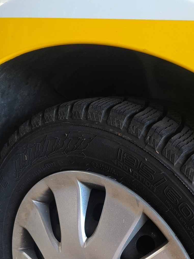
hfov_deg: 30.7
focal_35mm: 46
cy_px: 242
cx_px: 156
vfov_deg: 38.0
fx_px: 344
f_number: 1.65
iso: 1000
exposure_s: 1/50
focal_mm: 6.14
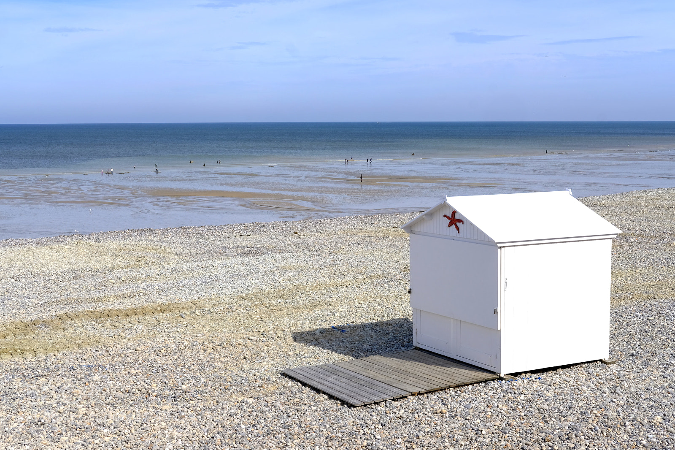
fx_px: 993
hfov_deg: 37.5
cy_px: 225
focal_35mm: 53
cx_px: 338
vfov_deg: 25.5
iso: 200
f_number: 14
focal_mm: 35
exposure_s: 1/140
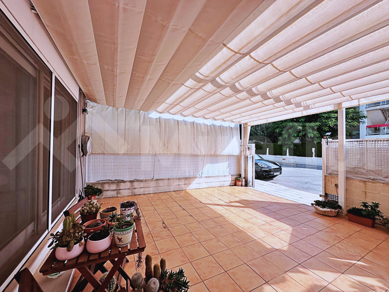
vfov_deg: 85.7
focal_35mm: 14
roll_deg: -0.6
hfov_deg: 102.1
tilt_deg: +2.1
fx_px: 157
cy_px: 146
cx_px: 194
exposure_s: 1/1575
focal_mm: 2.22
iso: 50
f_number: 2.2
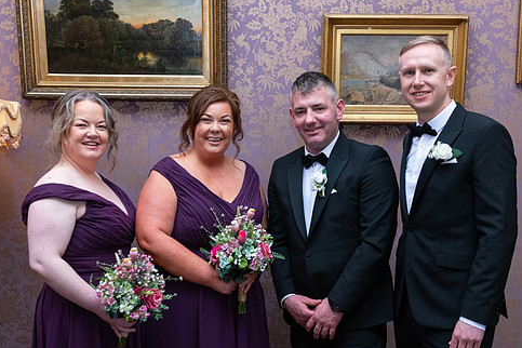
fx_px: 754
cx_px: 281
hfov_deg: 38.2
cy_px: 204
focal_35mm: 52
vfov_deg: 26.0
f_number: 5
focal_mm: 42
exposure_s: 1/160
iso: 1250
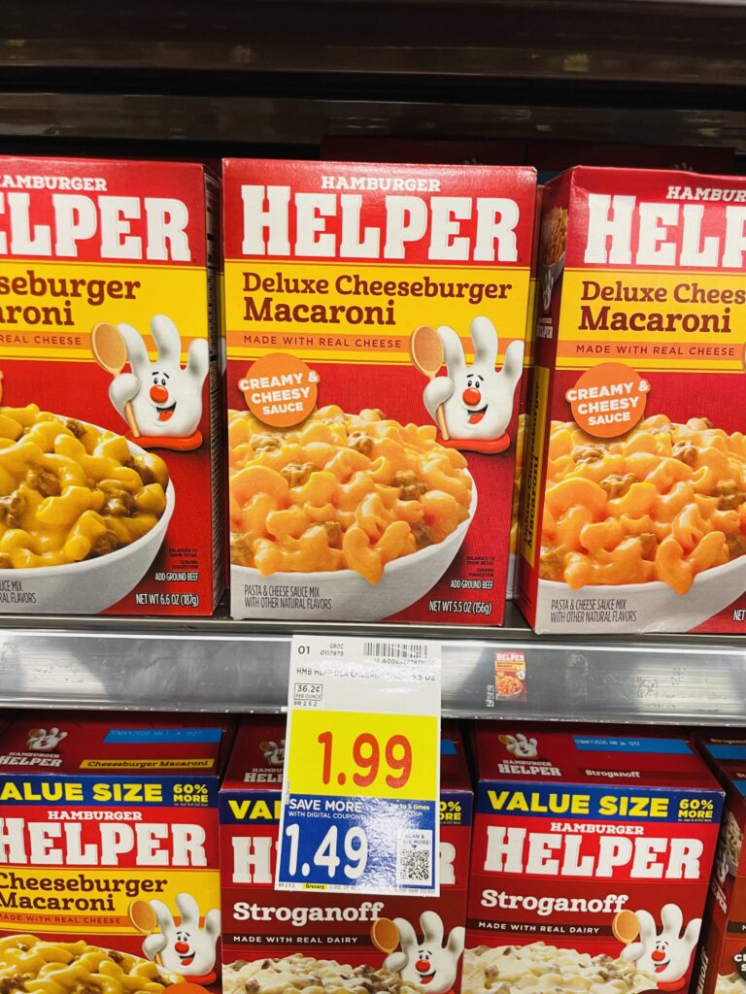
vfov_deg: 67.3
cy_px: 497
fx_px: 747
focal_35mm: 26
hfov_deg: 53.1
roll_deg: -0.7
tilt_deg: -14.7
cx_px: 373
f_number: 1.6
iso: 100
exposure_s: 1/44
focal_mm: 4.2
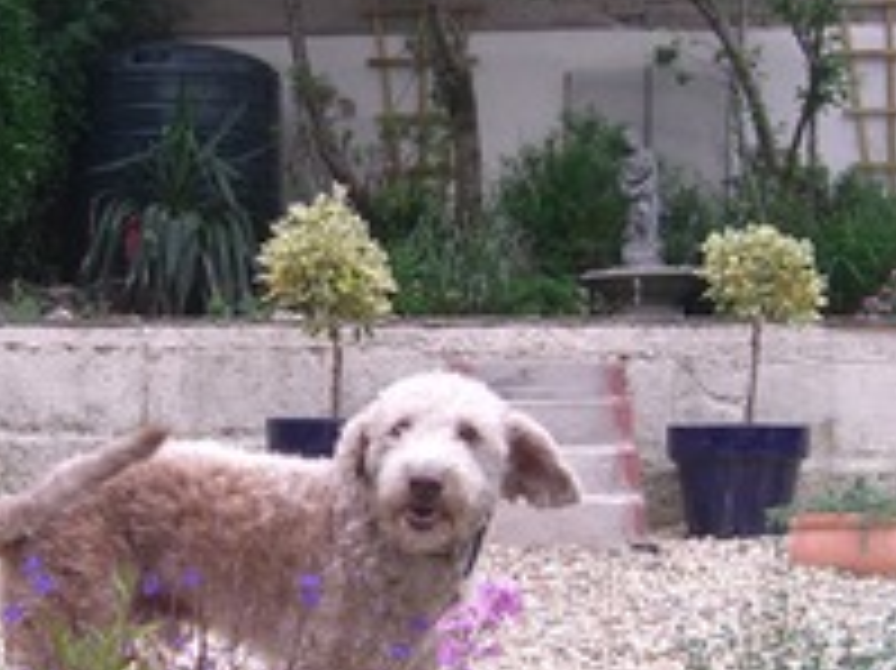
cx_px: 266
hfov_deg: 23.1
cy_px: 508
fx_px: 2173
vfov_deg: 17.4
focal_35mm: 84
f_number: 2.8
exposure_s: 1/500
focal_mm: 7.9
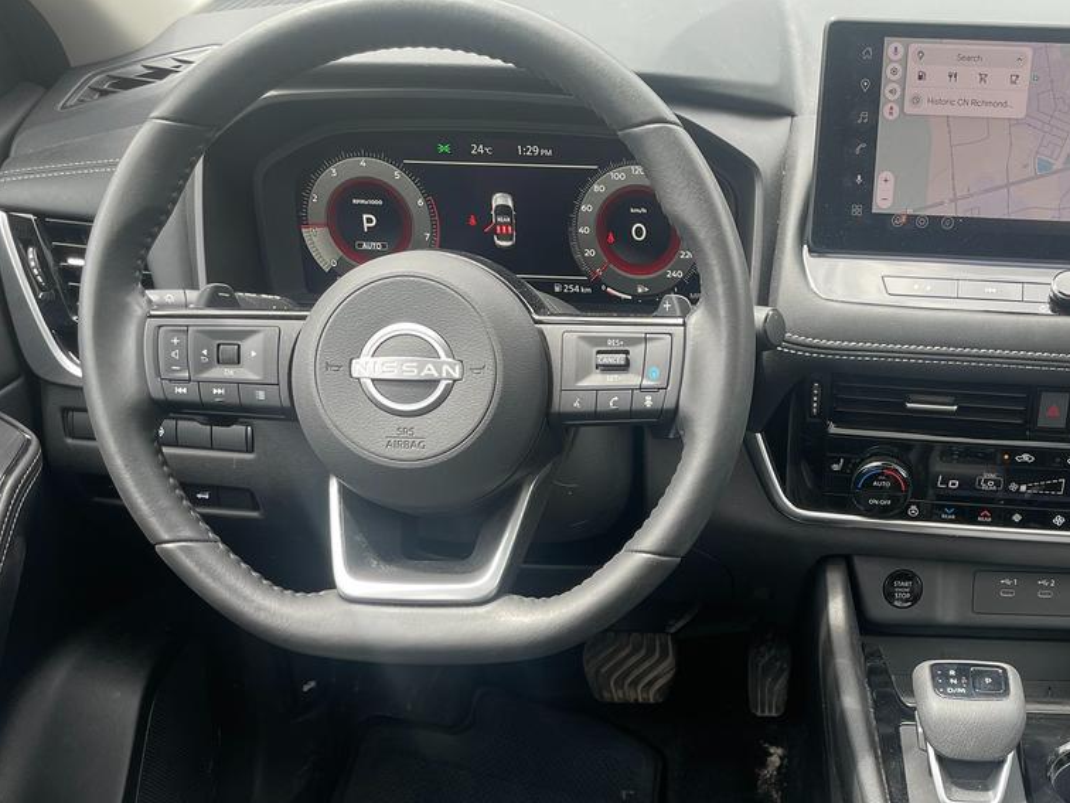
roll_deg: +1.7
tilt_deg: -36.6
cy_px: 633
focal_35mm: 44
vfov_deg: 32.1
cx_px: 743
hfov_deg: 42.2
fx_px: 1360
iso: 32
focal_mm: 4.2
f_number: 1.6
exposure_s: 1/150
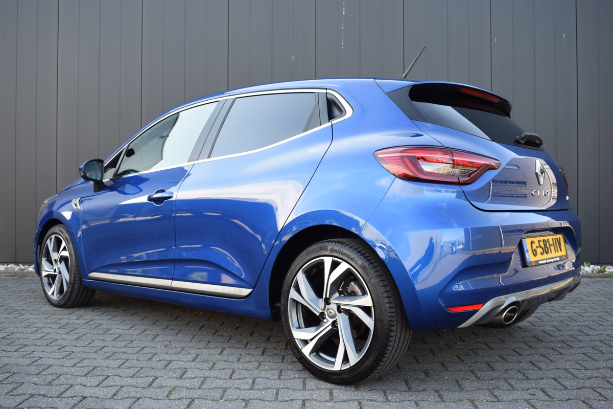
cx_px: 306
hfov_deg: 55.1
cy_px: 204
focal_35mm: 34
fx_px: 587
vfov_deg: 38.4
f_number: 5.6
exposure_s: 1/125
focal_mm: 23
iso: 400
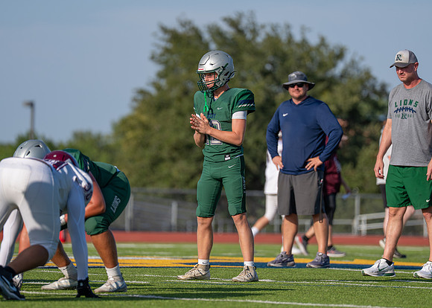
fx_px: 3761
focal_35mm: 307
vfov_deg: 4.7
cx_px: 229
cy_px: 153
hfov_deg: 6.6
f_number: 2.8
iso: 160
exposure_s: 1/3200
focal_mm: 200
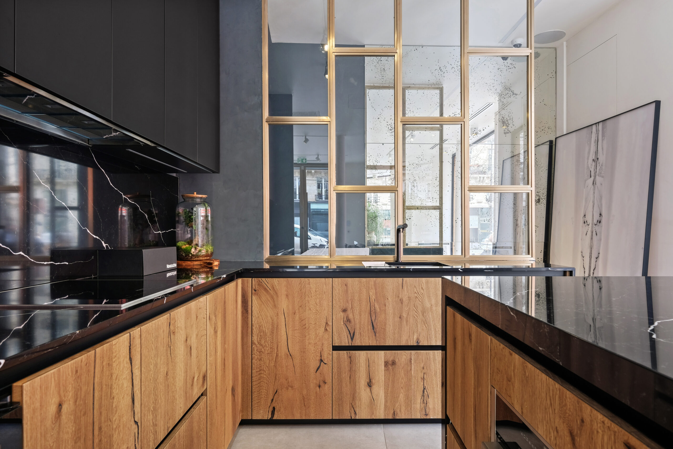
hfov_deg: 78.6
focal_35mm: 22
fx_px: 411
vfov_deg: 57.2
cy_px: 224
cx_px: 336
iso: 200
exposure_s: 1/4
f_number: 8
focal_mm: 14.5
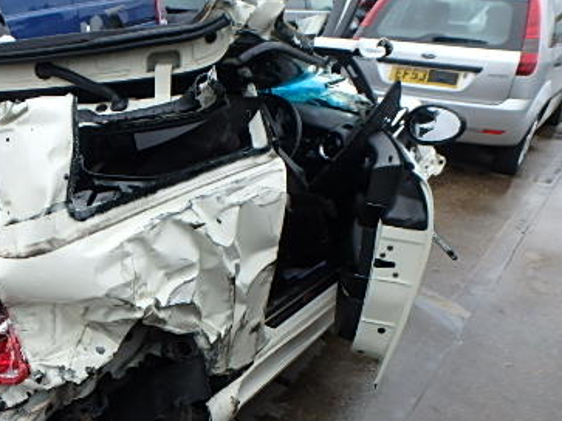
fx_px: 601
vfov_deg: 37.4
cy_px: 333
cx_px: 81
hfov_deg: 46.4
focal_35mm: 37
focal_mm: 3.7
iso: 125
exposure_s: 1/250
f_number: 3.5
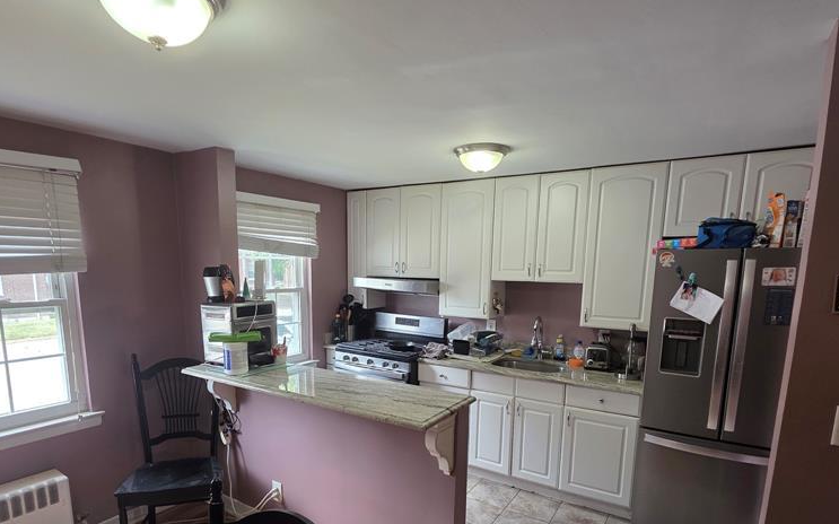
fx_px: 434
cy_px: 343
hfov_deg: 88.0
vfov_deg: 60.9
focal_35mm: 19
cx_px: 412
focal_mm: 2.2
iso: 125
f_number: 1.9
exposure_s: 1/120
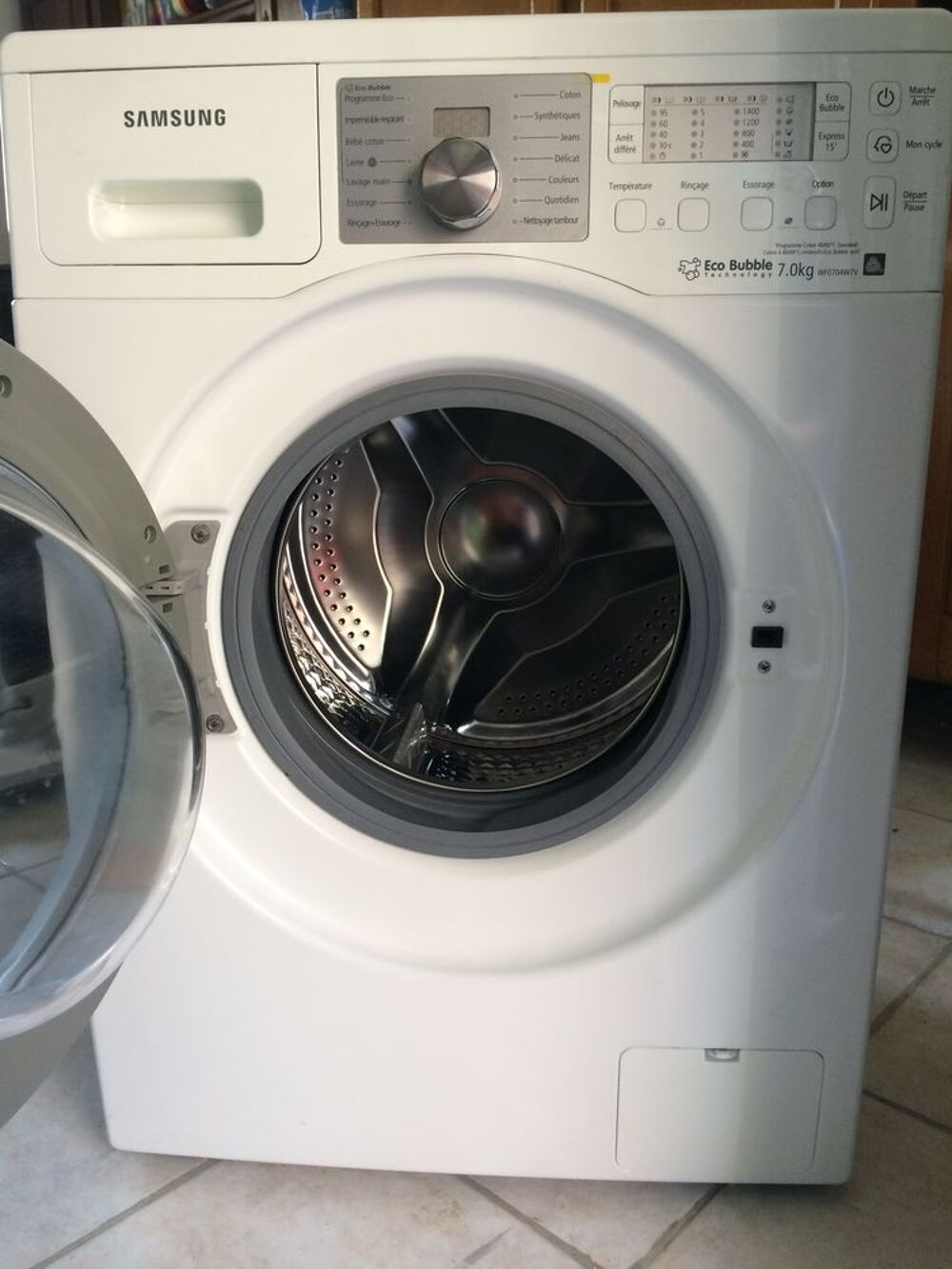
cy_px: 634
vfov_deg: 61.7
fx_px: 1063
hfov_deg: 48.2
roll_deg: +0.2
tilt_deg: -16.3
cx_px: 476
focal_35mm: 29
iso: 64
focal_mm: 4.15
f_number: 2.2
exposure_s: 1/33
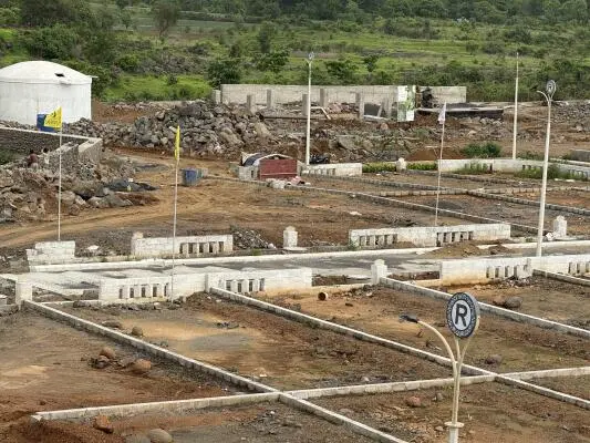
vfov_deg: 12.4
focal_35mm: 120
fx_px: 2046
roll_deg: -1.9
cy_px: 222
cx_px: 295
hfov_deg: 16.4
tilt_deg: -7.3
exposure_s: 1/344
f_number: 2.8
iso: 50
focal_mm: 15.66
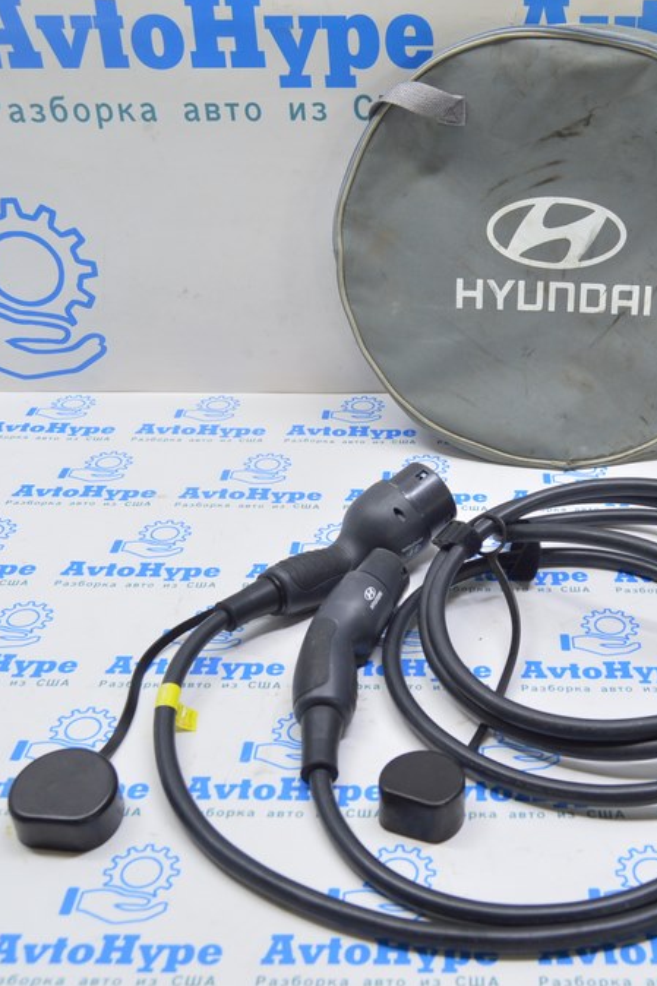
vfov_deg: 47.4
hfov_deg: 32.1
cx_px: 480
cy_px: 495
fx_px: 1123
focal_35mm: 41
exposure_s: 1/20
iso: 400
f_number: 5.6
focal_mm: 18
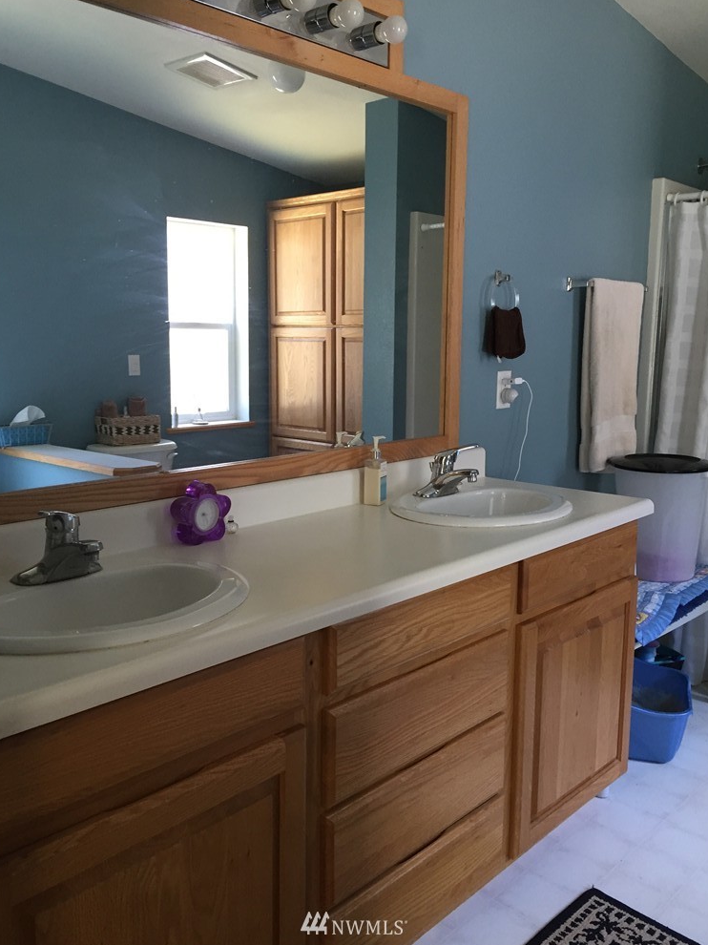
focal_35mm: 30
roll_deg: +0.2
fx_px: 818
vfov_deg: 60.0
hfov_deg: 46.8
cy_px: 471
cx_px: 354
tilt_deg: -7.5
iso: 125
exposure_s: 1/30
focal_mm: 4.15
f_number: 2.2
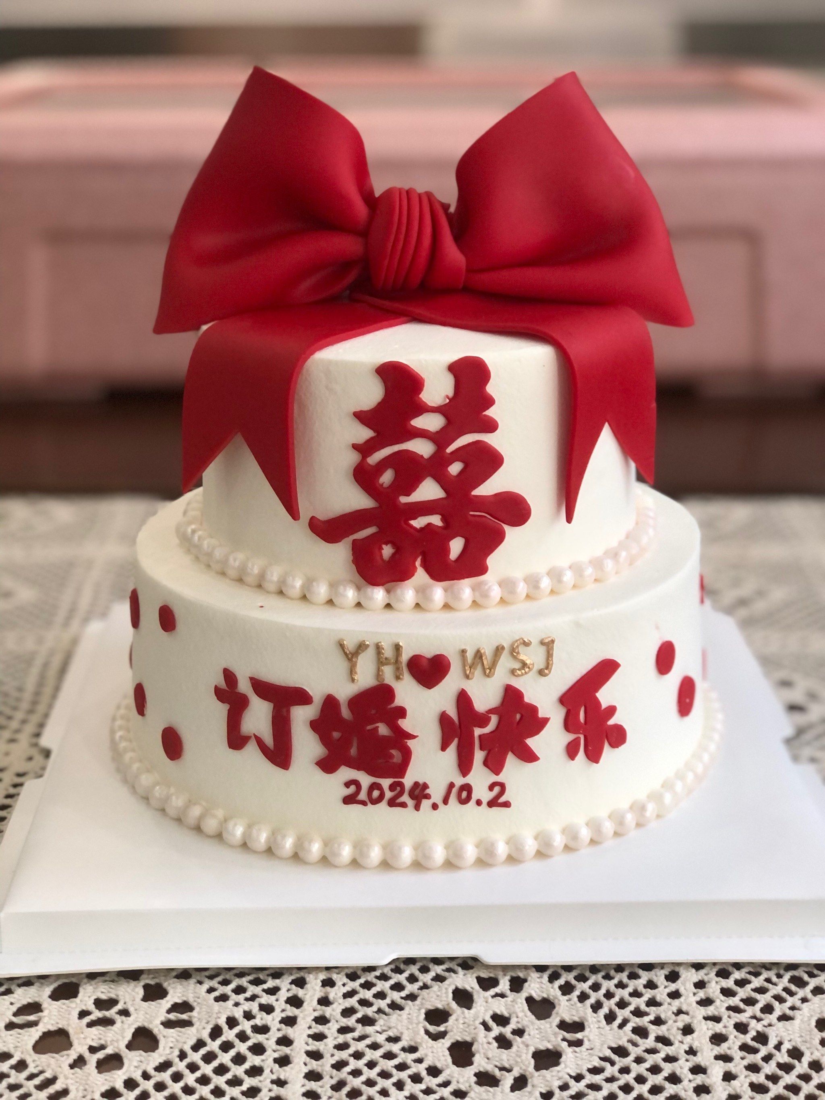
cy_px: 550
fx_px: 1811
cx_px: 412
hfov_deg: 25.7
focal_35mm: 57
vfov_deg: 33.8
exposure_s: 1/30
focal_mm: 6.6
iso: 125
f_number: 2.8
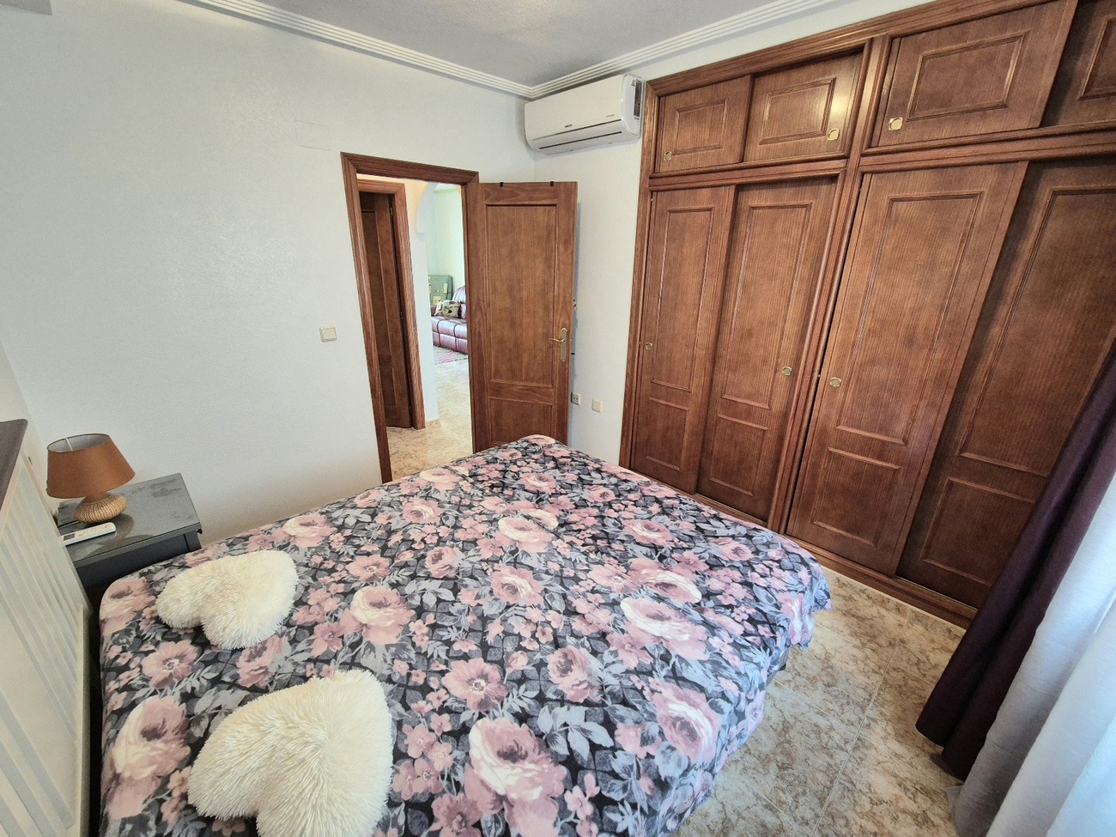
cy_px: 418
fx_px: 419
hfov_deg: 106.2
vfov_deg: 89.9
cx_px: 558
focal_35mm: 13
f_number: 2.2
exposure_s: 1/50
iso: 500
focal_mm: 2.2
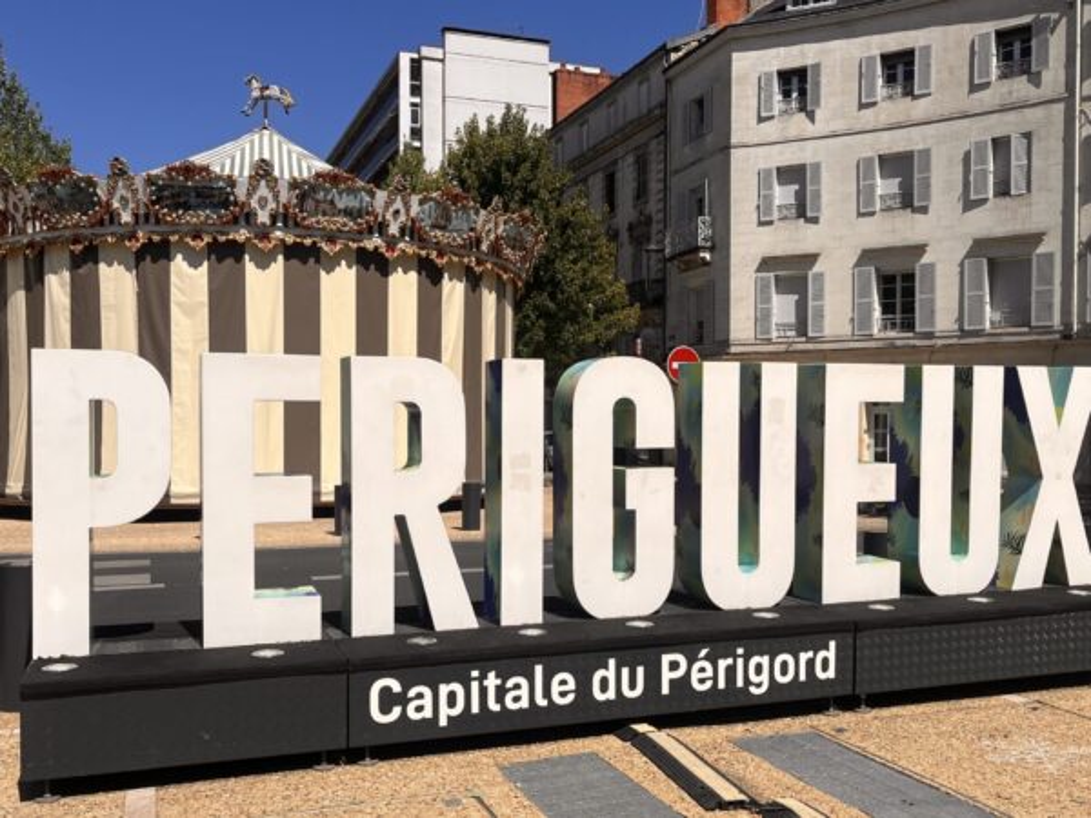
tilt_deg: +0.5
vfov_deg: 53.1
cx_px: 546
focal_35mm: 26
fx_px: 819
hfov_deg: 67.3
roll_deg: +0.6
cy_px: 409
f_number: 1.6
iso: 50
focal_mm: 5.1
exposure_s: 1/8403
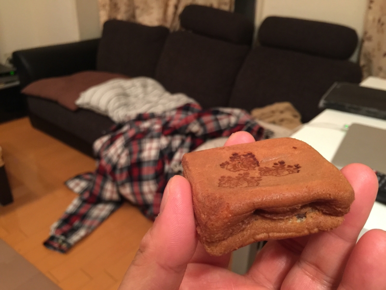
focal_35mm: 29
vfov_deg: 48.2
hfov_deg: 61.7
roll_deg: -2.3
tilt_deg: -26.6
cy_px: 145
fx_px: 323
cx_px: 193
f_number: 2.2
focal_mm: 4.15
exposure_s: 1/8
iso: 100
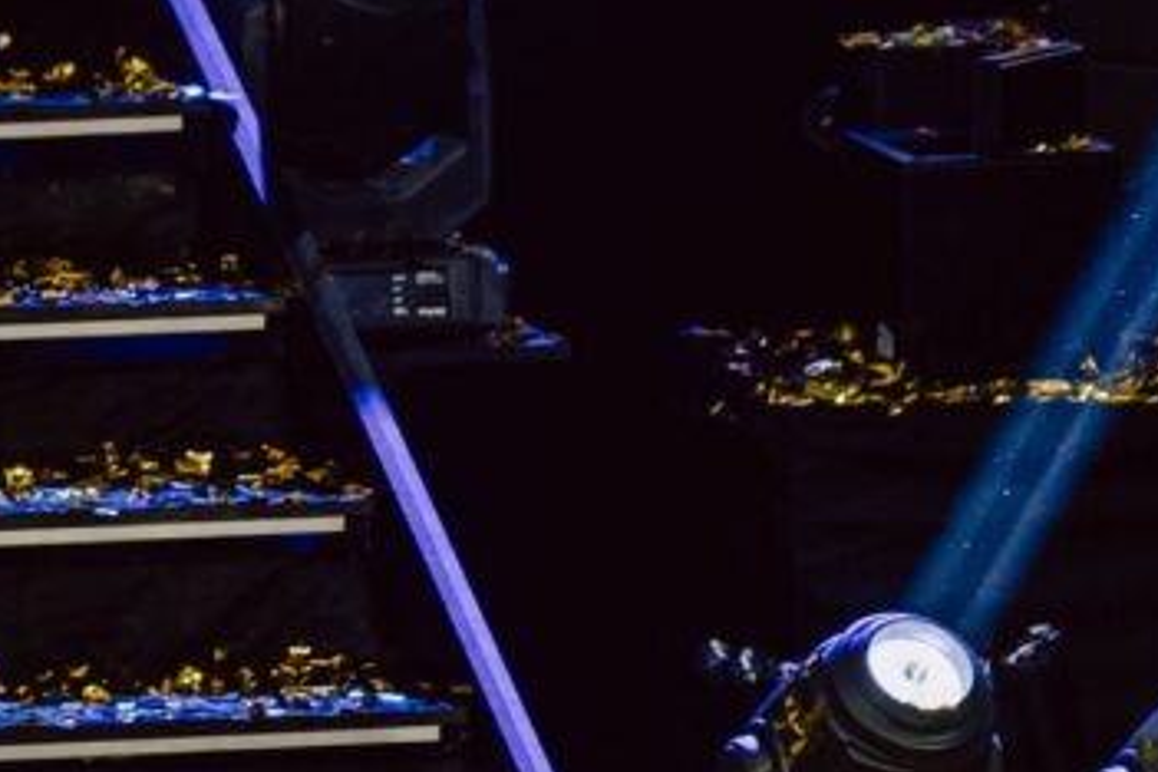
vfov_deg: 2.1
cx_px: -802
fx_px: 21196
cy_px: 310
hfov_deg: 3.1
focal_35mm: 659
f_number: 4
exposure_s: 1/200
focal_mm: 129
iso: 640
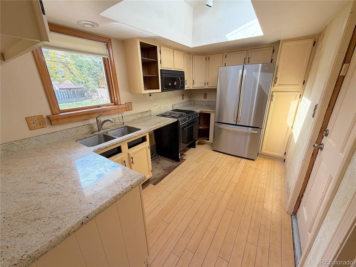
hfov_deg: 102.1
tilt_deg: -20.1
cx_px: 178
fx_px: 144
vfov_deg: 85.7
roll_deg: +1.1
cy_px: 134
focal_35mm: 14
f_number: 2.2
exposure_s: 1/121
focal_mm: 2.22
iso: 64
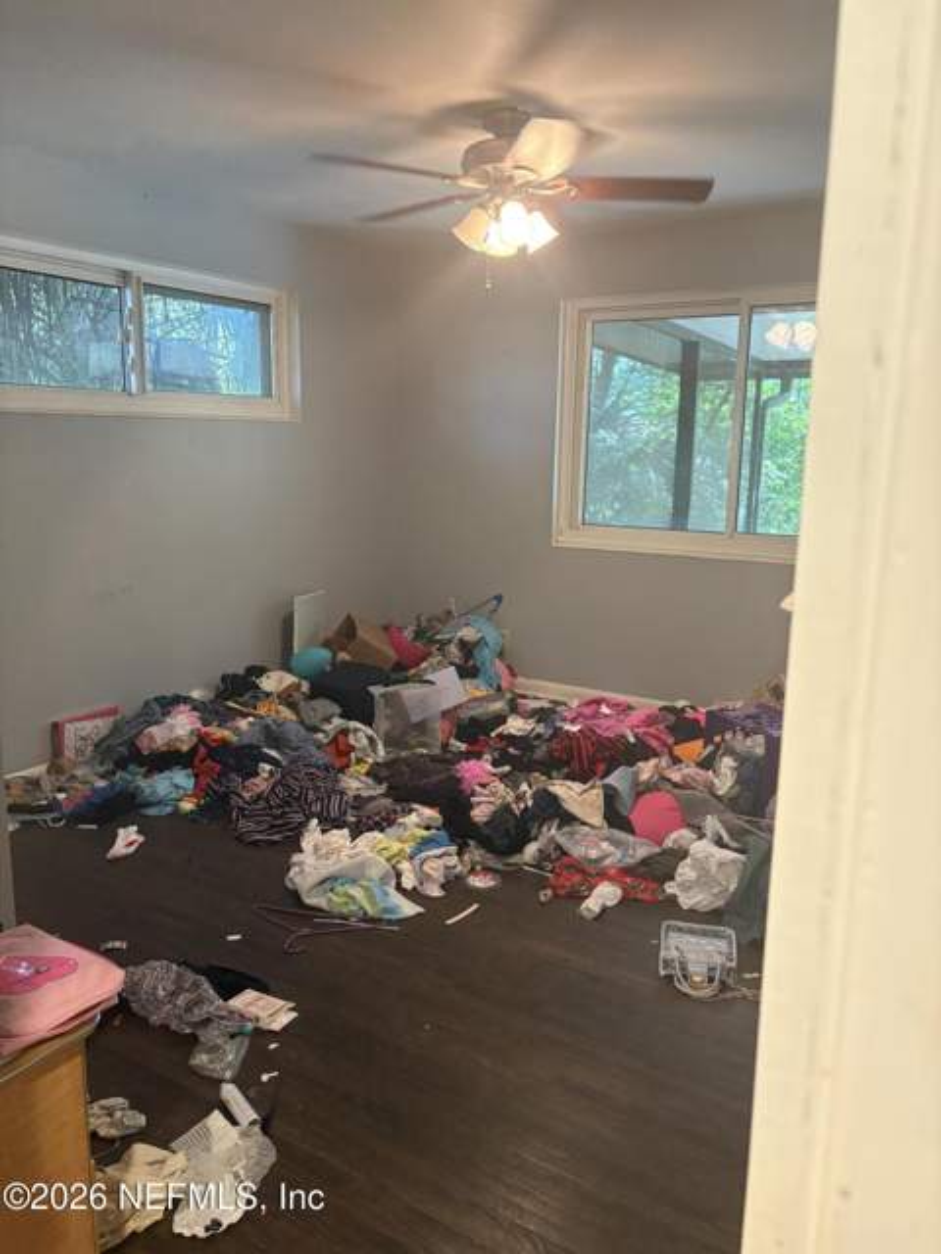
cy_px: 627
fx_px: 942
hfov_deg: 53.1
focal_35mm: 26
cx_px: 470
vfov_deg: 67.3
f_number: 1.6
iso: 250
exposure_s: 1/60
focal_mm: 5.96
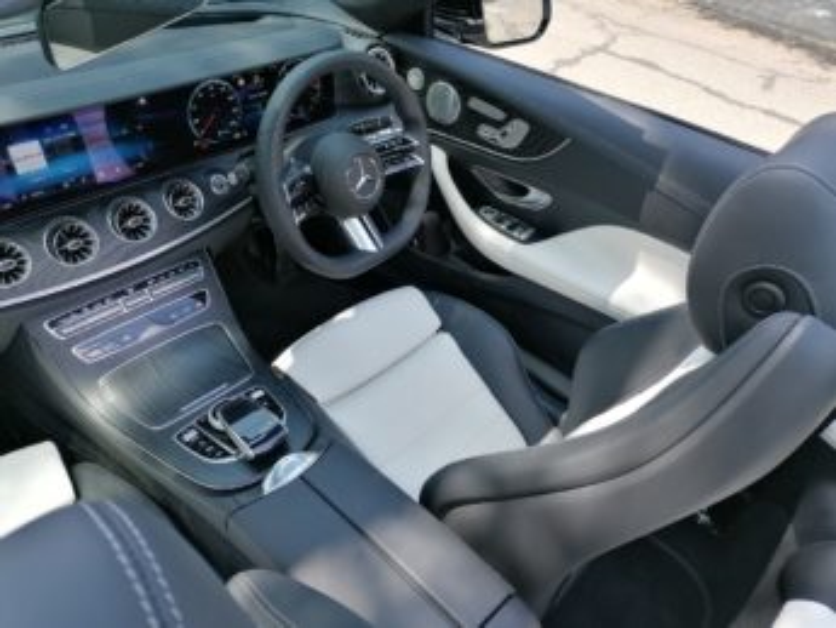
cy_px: 314
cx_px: 418
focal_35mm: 27
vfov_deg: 51.4
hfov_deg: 65.3
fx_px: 652
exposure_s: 1/287
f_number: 1.8
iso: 50
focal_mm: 4.75
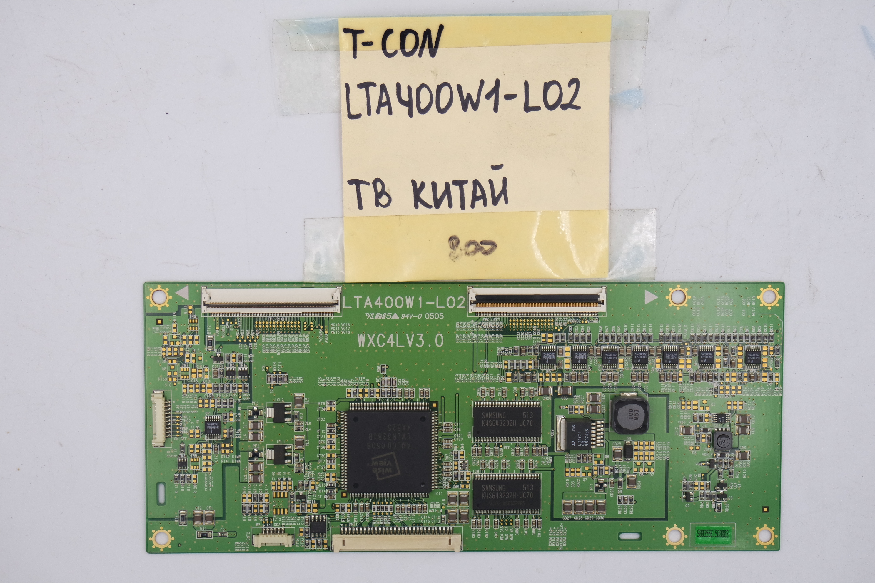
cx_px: 438
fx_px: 1555
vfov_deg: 21.2
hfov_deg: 31.4
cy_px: 292
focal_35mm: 64
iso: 200
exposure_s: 1/125
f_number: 5.6
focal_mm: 24
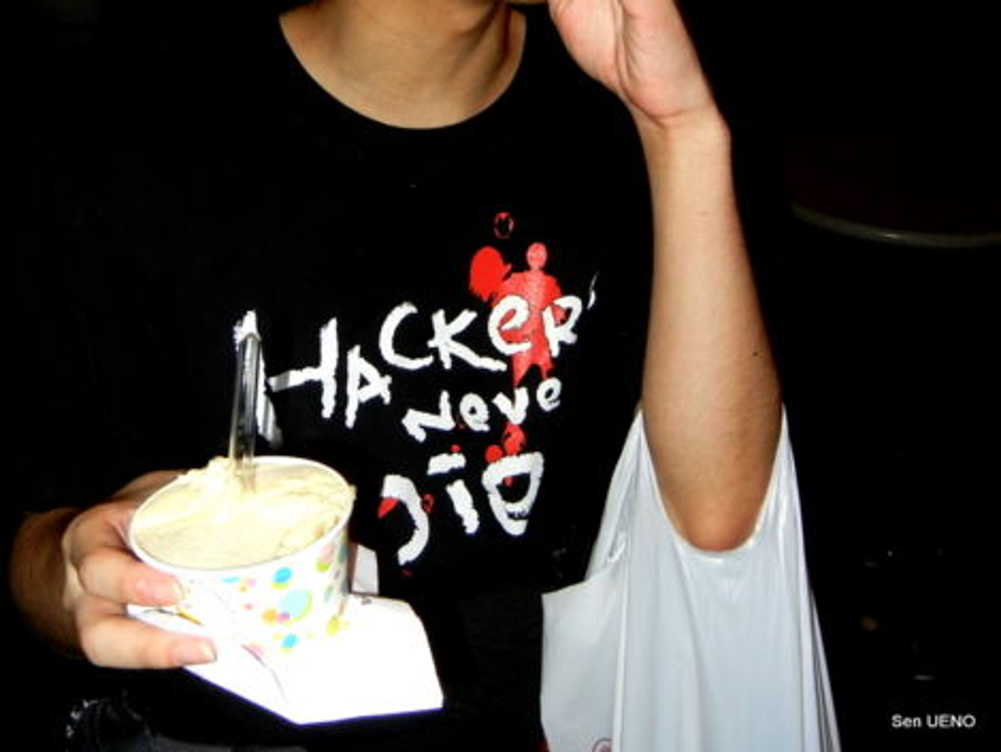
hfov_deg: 59.9
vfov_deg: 46.8
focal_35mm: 30
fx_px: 868
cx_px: 500
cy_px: 376
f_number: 3.5
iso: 200
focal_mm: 5.4
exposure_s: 1/30
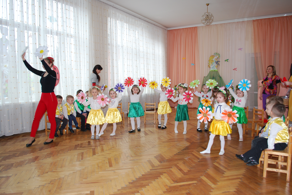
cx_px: 146
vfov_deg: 48.0
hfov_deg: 67.3
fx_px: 219
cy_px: 98
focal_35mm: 27
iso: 200
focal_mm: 18
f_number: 3.5
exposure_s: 1/60
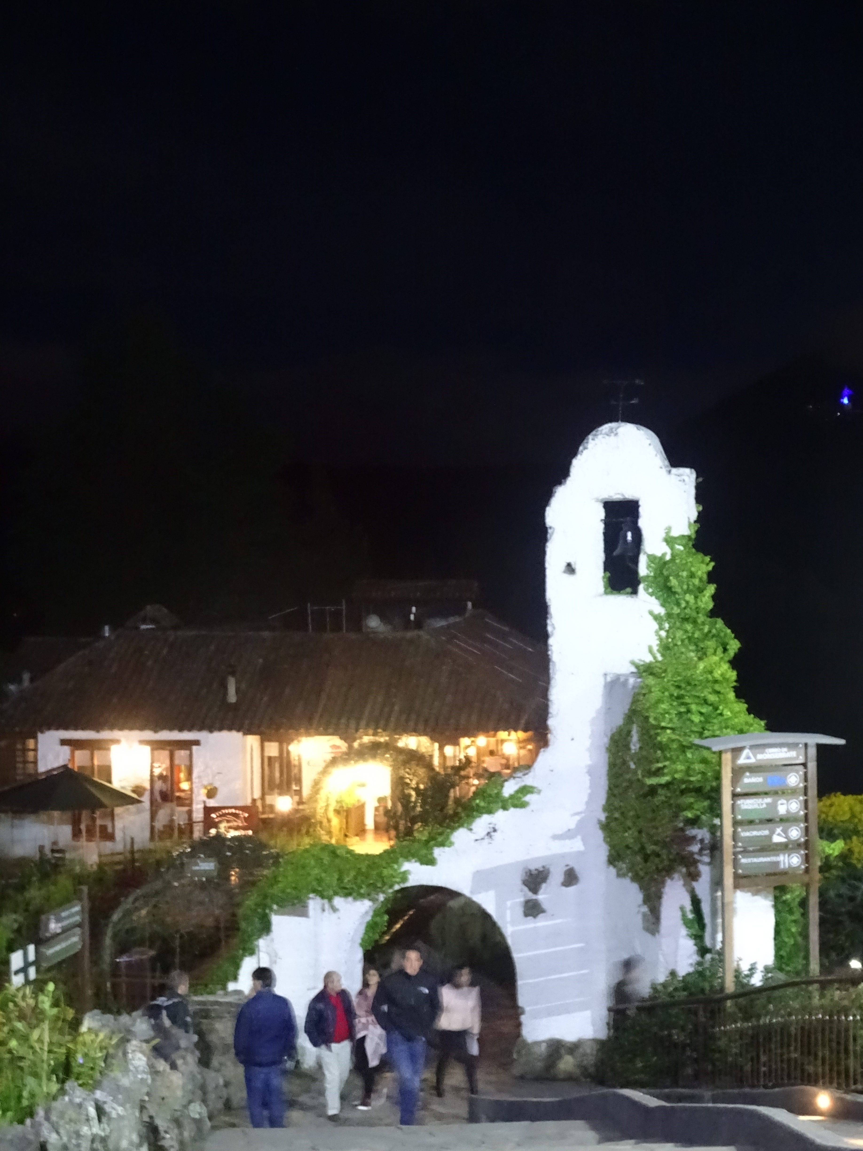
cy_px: 576
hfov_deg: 28.0
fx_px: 1729
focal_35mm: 52
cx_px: 432
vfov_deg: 36.8
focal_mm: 8.84
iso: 3200
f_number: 4.5
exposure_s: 1/4
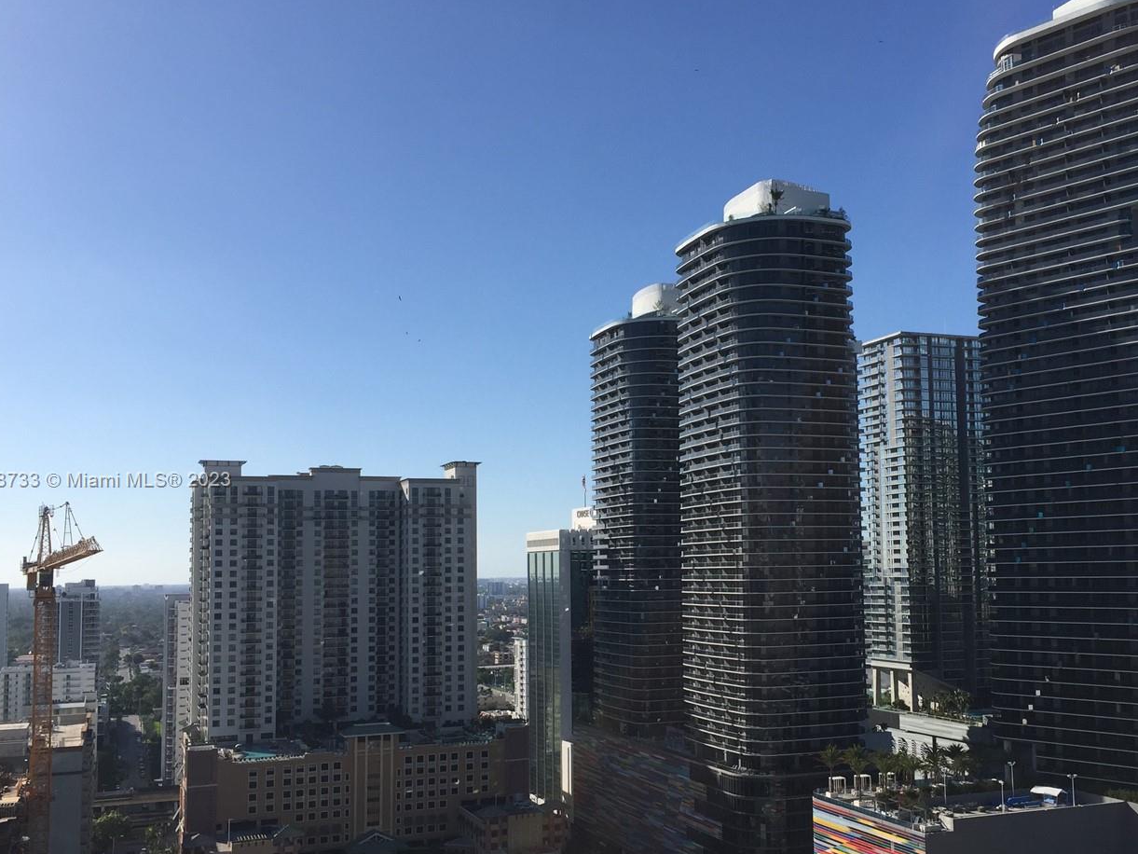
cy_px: 481
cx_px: 679
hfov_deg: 48.7
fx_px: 1249
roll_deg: +1.2
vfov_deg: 37.7
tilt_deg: +4.1
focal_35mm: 38
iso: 32
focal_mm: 4.15
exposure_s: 1/2825
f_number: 2.2
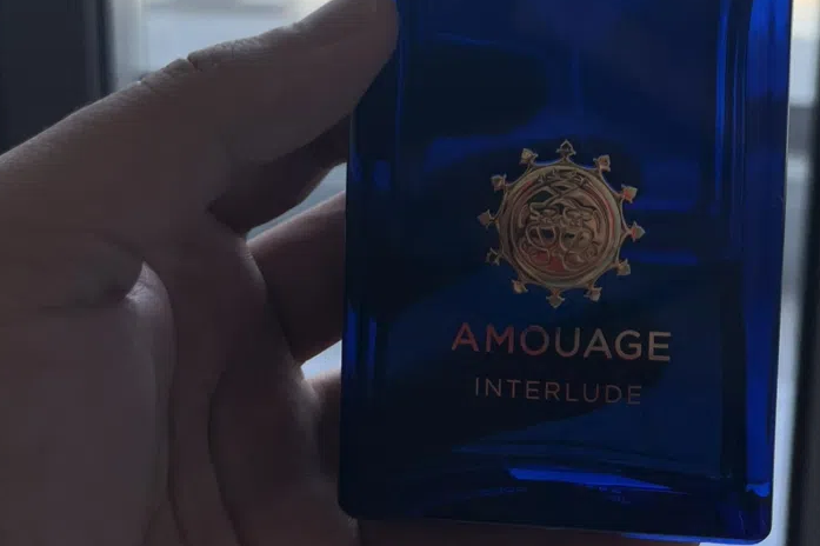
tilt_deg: -12.3
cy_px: -70
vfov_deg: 23.7
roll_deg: -1.4
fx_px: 1207
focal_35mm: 53
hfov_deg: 37.2
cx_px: 536
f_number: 1.6
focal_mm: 5.1
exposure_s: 1/415
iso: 50
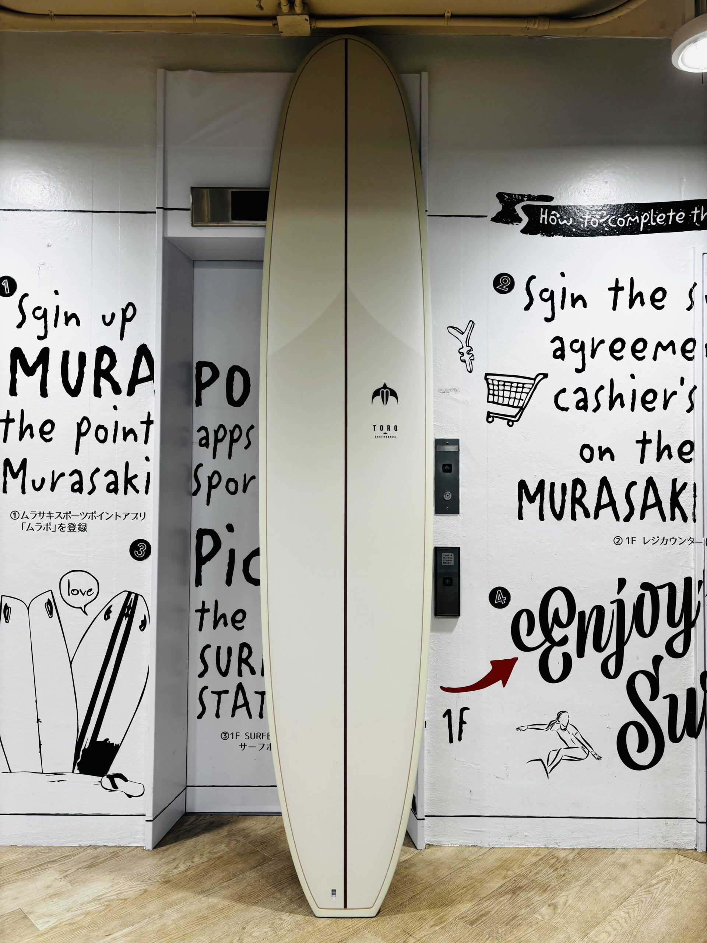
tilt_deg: +1.5
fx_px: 708
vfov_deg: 67.3
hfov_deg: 53.1
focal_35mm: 26
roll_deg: -0.6
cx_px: 354
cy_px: 472
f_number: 1.6
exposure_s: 1/100
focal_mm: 5.96
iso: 32
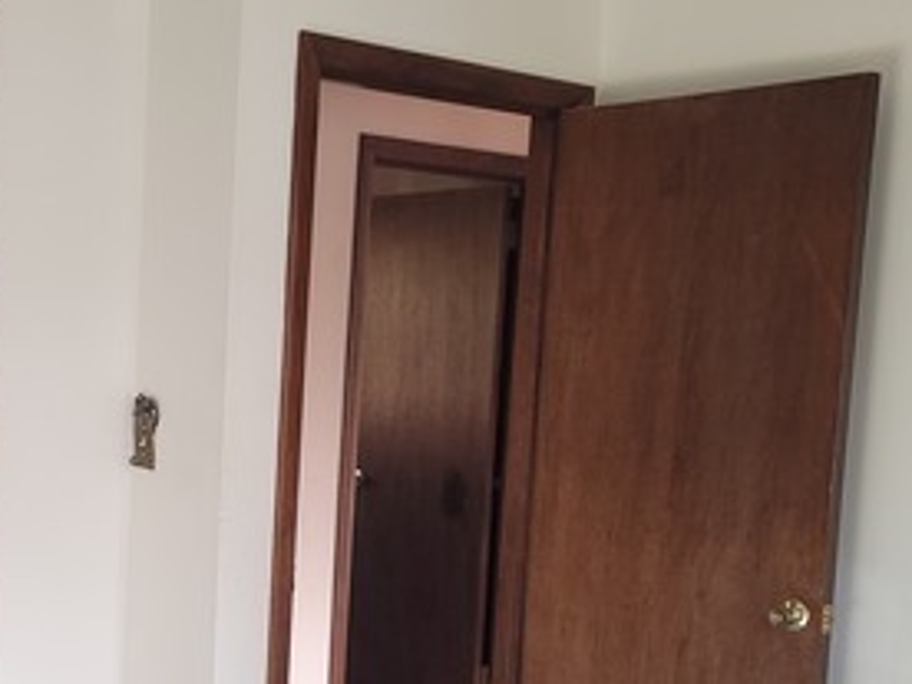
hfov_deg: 32.2
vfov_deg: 25.1
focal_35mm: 58
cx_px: 165
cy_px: 473
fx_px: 1528
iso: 100
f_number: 1.8
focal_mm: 7
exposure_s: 1/60
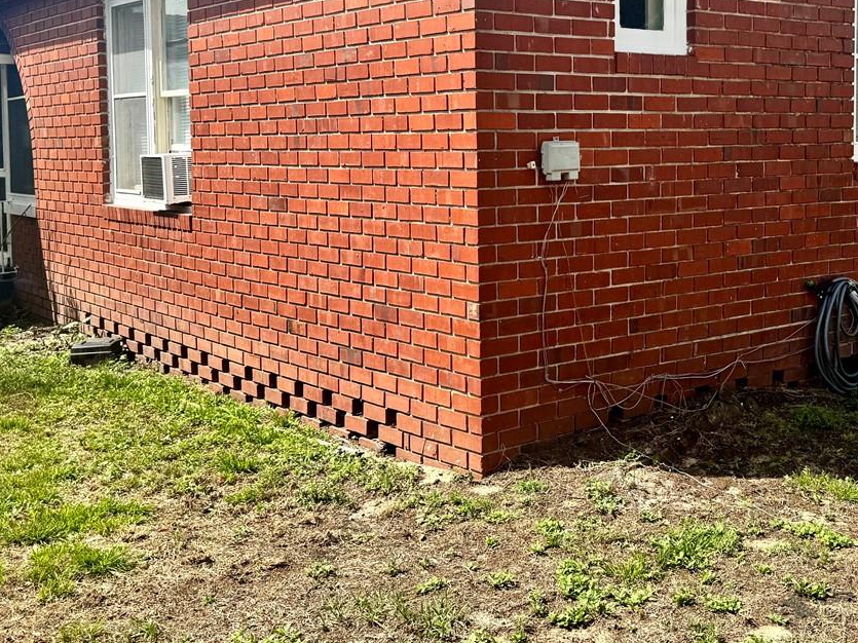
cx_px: 601
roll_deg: -0.3
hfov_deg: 40.5
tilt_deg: -3.5
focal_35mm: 46
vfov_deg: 31.2
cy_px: 194
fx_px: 1140
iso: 80
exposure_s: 1/4310
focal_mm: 6.76
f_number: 1.78
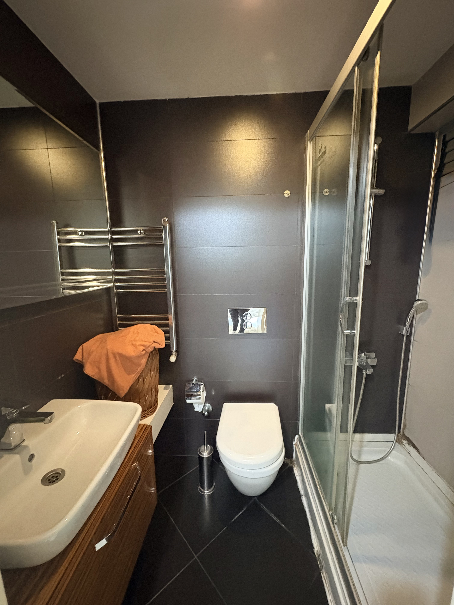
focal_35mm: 14
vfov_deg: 102.1
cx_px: 227
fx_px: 245
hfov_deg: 85.7
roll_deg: +1.0
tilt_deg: -9.2
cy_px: 302
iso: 1000
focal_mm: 2.22
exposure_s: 1/33
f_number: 2.2
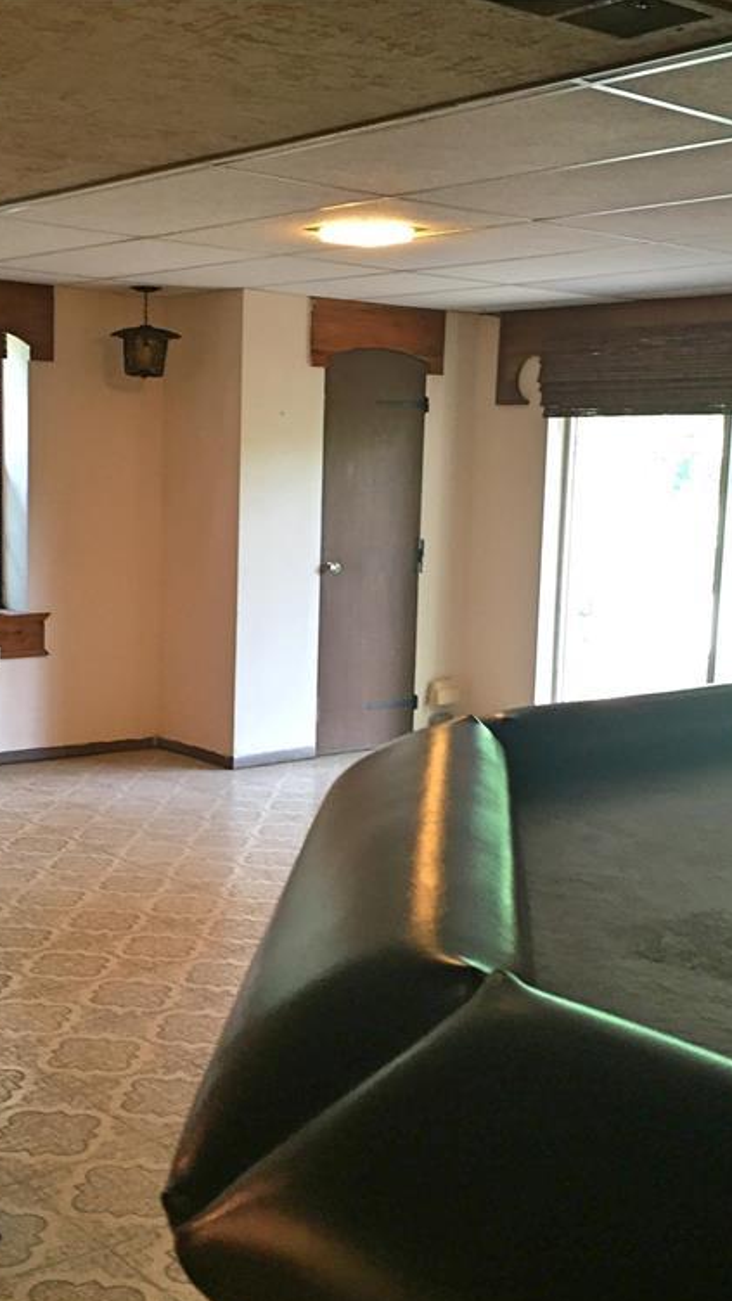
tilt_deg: -5.9
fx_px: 1484
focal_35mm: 43
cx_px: 279
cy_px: 659
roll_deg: -2.5
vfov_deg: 47.4
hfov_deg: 27.6
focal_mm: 4.15
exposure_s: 1/30
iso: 125
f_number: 2.2
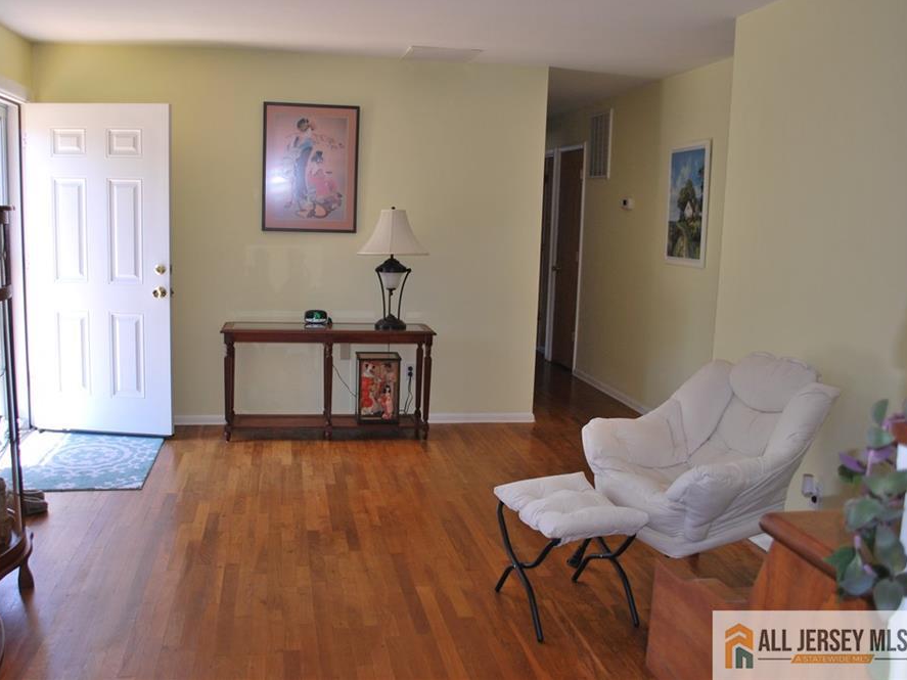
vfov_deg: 46.8
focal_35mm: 30
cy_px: 331
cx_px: 398
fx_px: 786
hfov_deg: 59.8
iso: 160
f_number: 3.5
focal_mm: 18
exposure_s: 1/125
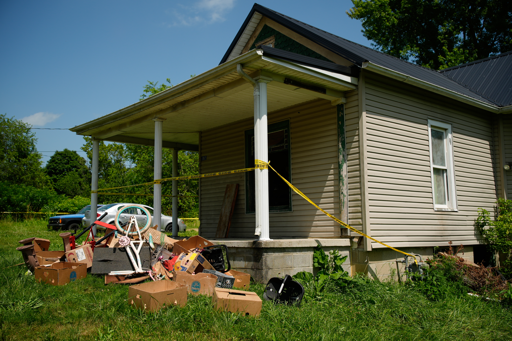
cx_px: 256
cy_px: 170
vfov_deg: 37.9
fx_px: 498
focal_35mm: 35
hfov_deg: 54.4
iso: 125
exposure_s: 1/2500
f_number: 4.5
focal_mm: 35
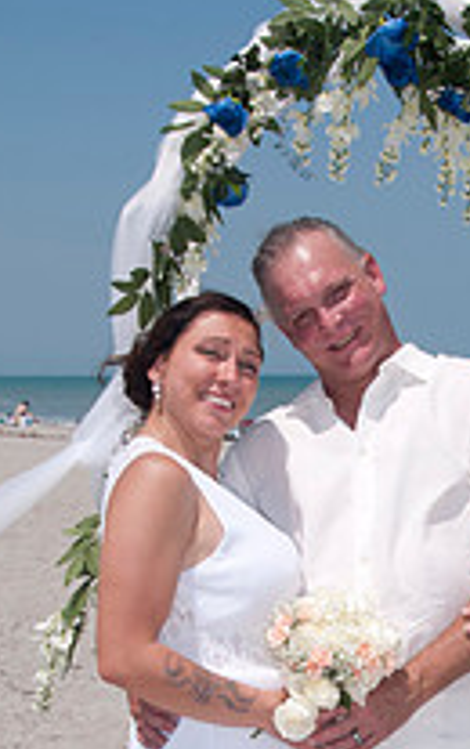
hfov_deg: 12.3
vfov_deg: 19.3
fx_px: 2165
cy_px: 648
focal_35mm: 106
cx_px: 428
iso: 100
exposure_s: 1/250
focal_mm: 32
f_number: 13
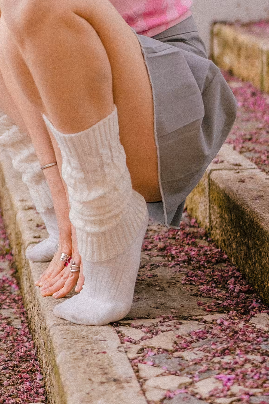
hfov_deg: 11.6
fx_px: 1311
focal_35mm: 117
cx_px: -19
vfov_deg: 16.5
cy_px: -125
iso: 250
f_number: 1.4
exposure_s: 1/4000
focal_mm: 35
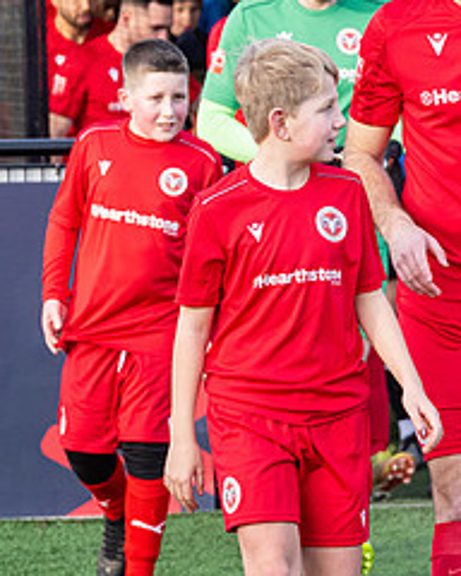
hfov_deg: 5.8
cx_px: 602
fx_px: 4537
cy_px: 326
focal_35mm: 266
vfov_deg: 7.3
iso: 800
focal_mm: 98
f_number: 4
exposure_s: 1/1600
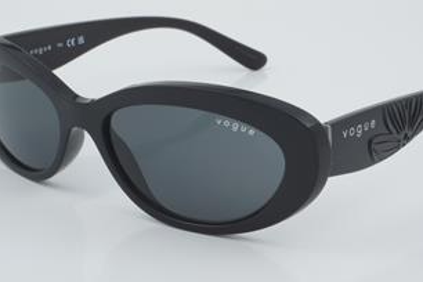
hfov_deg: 20.8
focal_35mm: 98
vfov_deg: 14.0
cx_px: 231
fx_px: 1151
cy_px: 116
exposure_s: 1/3
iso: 100
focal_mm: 50
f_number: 32
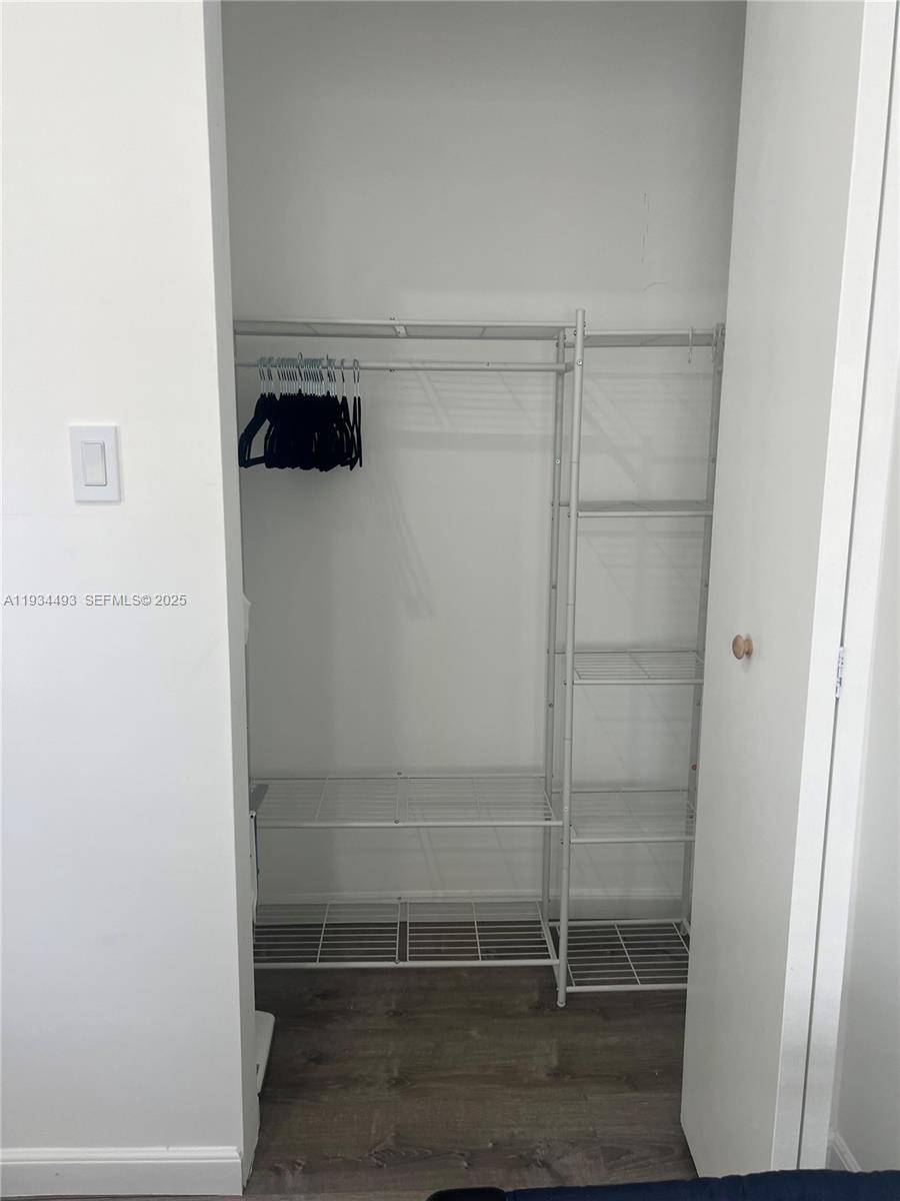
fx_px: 901
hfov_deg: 53.1
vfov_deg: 67.3
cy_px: 600
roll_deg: -1.5
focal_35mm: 26
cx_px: 450
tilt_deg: -10.4
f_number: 1.5
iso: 100
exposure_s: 1/120
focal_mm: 5.7
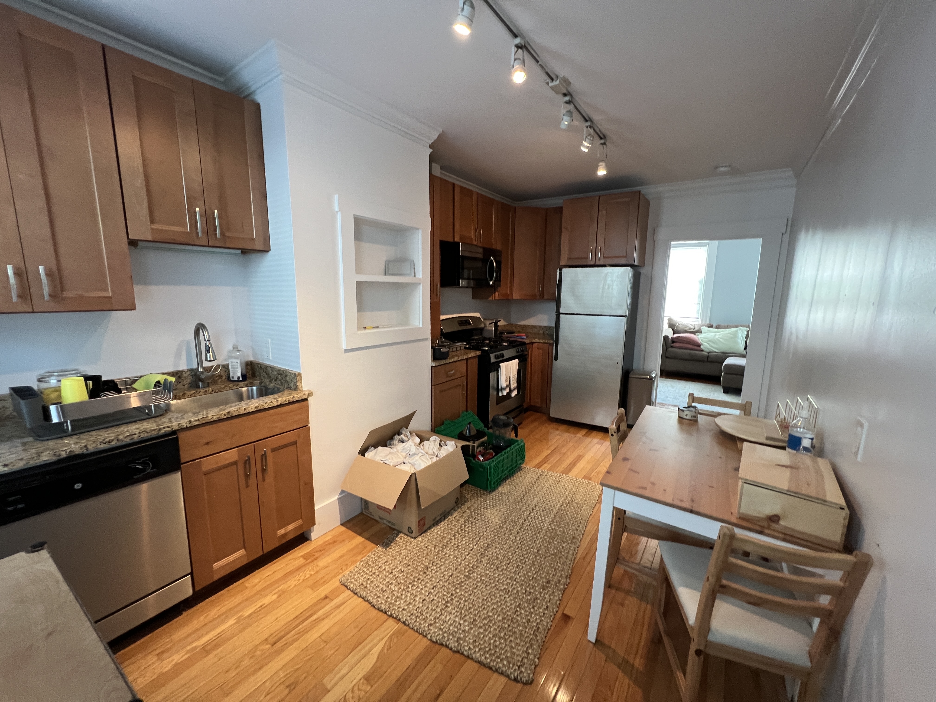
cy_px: 351
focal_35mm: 13
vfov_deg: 89.9
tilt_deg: -8.1
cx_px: 468
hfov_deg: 106.2
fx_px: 352
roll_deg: +0.0
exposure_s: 1/60
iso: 250
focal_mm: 1.57
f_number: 1.8
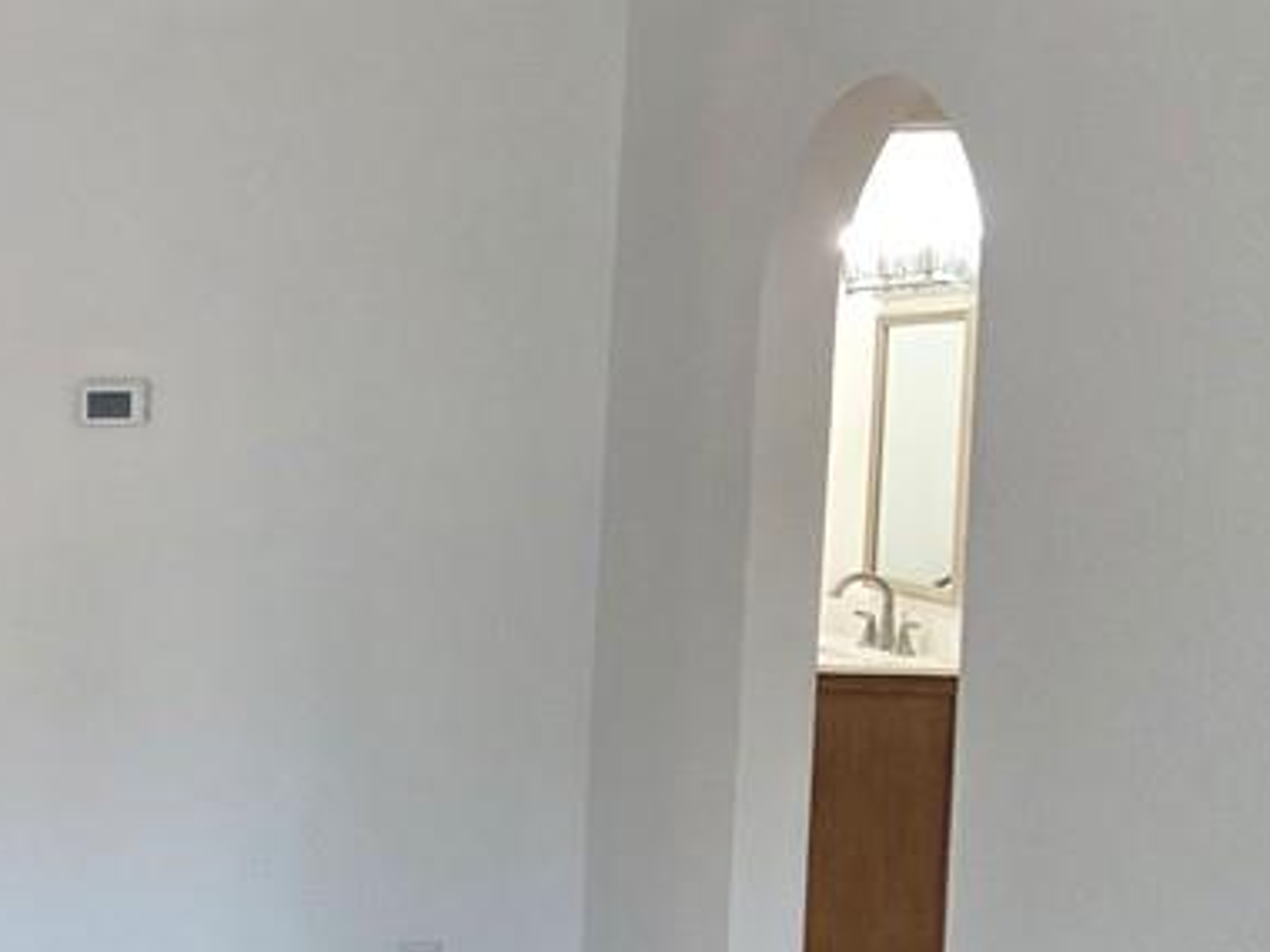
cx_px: -287
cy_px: 641
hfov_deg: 27.2
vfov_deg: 23.5
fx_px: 2275
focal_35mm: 62
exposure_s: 1/120
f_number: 1.8
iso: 200
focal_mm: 5.4
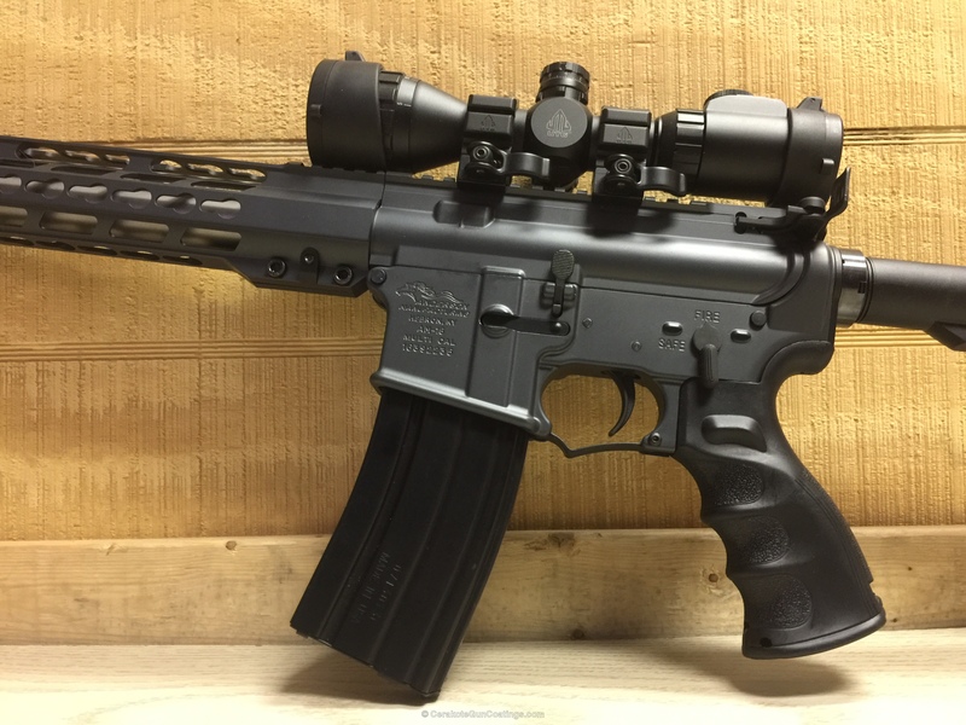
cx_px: 483
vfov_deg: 48.2
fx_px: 809
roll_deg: -0.9
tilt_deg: +0.5
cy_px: 362
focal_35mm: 29
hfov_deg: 61.7
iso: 125
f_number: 2.2
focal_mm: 4.15
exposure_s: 1/15
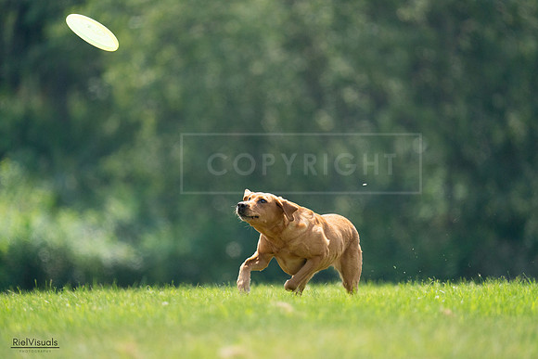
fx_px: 8968
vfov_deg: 2.3
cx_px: 269
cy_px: 180
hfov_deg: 3.4
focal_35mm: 600
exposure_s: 1/4000
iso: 2500
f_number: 6.3
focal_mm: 600
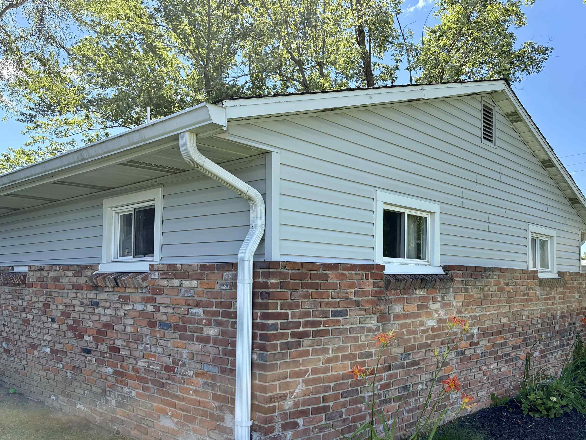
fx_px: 525
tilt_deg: +2.3
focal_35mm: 31
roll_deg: +0.0
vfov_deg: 45.2
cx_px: 339
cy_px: 260
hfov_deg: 58.1
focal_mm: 5.96
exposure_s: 1/1263
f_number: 1.6
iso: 64
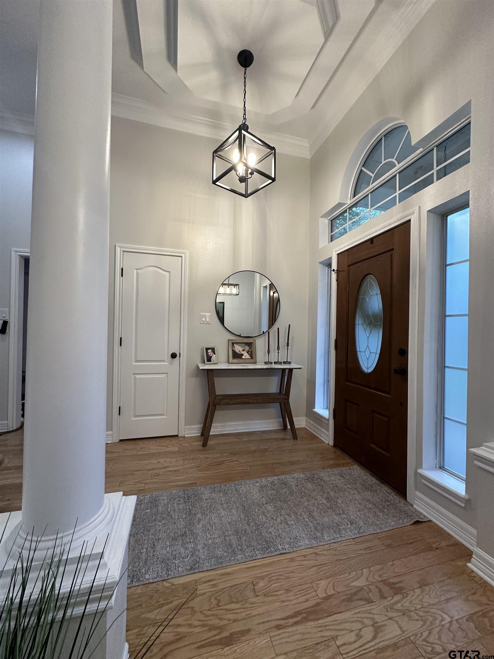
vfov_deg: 102.1
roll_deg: -1.5
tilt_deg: +1.2
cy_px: 330
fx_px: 266
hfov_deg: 85.7
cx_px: 247
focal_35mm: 14
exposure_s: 1/120
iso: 250
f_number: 2.2
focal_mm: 2.22
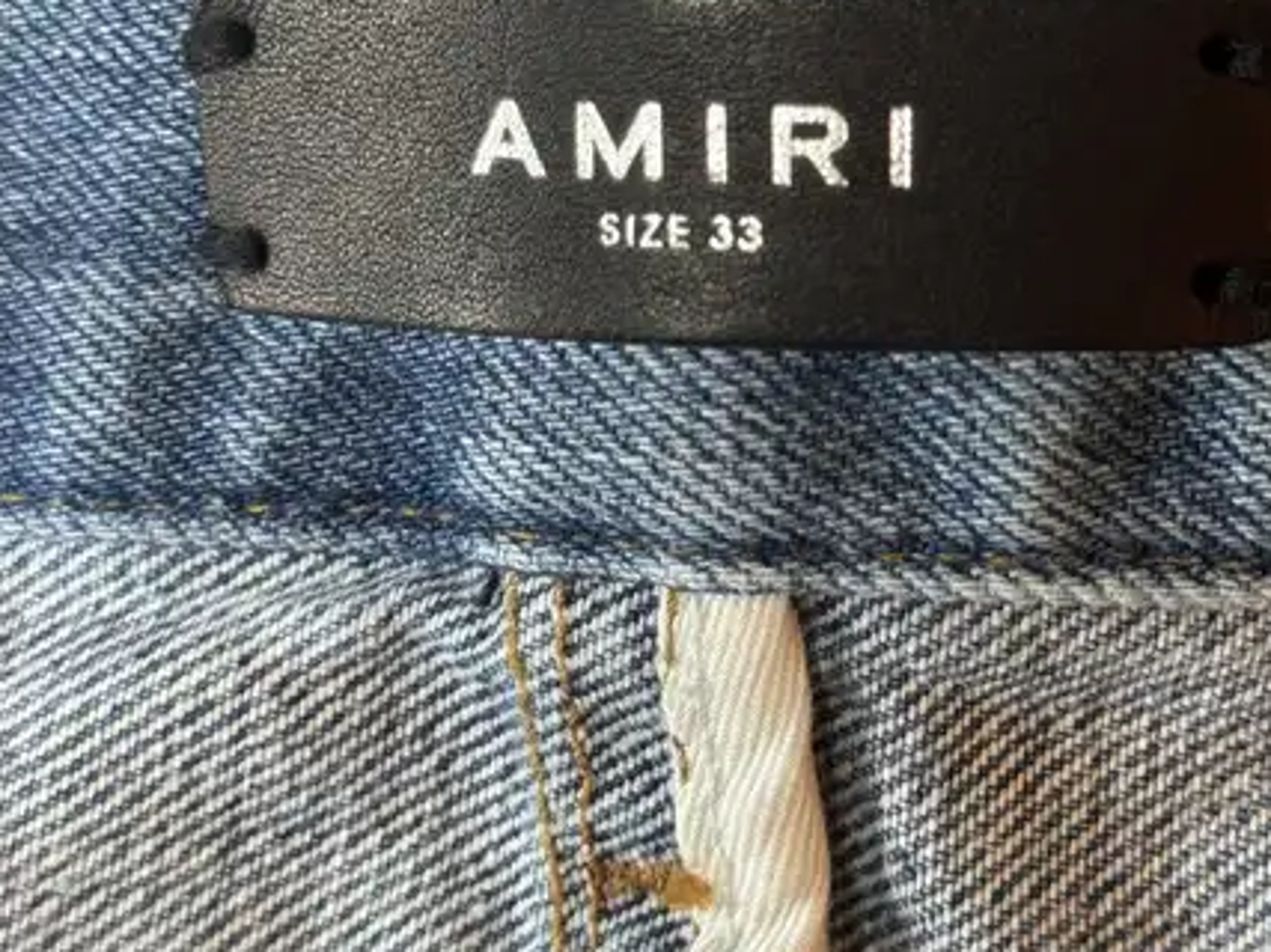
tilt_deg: -3.9
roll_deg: +0.1
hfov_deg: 24.1
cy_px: 280
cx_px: 732
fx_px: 2973
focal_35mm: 81
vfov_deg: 18.1
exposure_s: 1/50
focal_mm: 6.76
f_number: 1.78
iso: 160
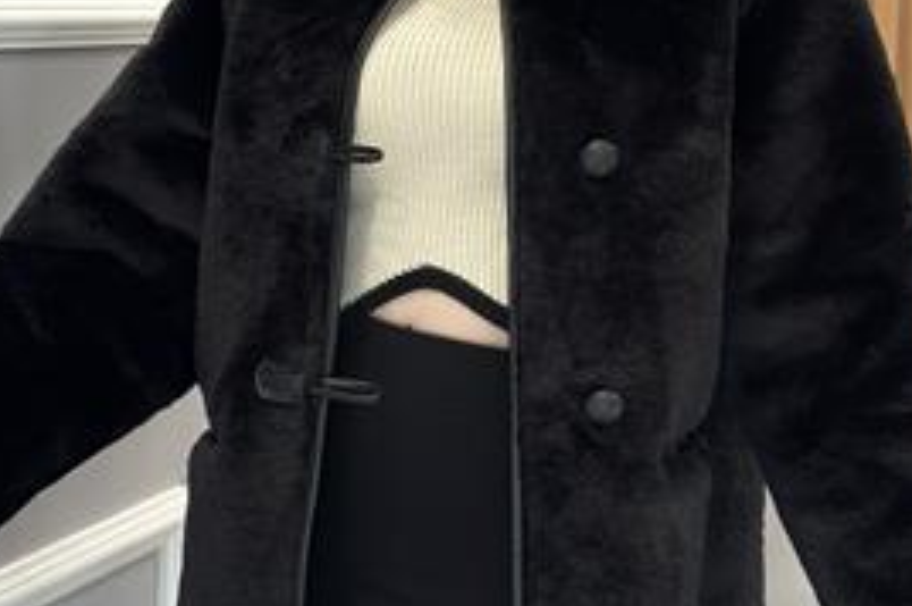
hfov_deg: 21.0
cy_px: 194
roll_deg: -1.5
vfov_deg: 14.0
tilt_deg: -4.8
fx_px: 2454
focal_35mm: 97
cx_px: 422
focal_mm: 6.86
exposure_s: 1/100
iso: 200
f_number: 1.78
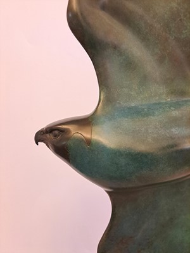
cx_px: 95
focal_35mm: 24
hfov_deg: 56.8
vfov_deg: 71.6
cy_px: 126
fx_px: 176
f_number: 1.8
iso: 320
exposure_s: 1/50
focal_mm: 5.23
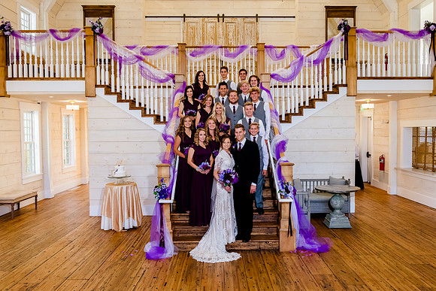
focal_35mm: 33
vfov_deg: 39.6
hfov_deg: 56.7
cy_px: 146
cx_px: 227
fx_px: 404
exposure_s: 1/200
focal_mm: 32
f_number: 6.3
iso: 2500
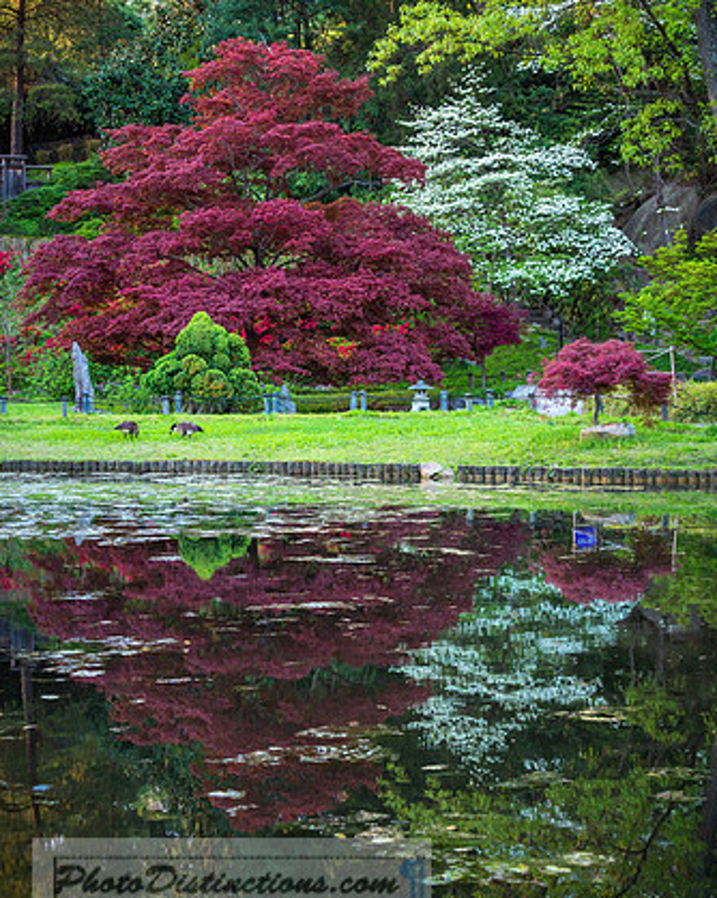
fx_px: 2230
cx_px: 360
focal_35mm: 84
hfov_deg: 18.3
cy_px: 458
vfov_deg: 22.8
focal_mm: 40
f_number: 4.5
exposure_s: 1/30
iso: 200
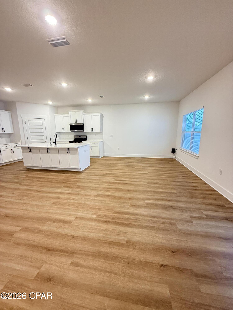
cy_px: 155
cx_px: 116
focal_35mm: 14
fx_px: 126
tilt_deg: -10.8
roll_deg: +0.3
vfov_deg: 102.1
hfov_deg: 85.7
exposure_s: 1/60
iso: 320
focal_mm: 2.22
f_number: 2.2
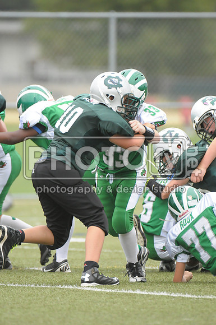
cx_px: 108
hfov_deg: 2.3
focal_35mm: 600
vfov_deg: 3.4
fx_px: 5416
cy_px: 162
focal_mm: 400
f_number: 4
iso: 1600
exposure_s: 1/2000
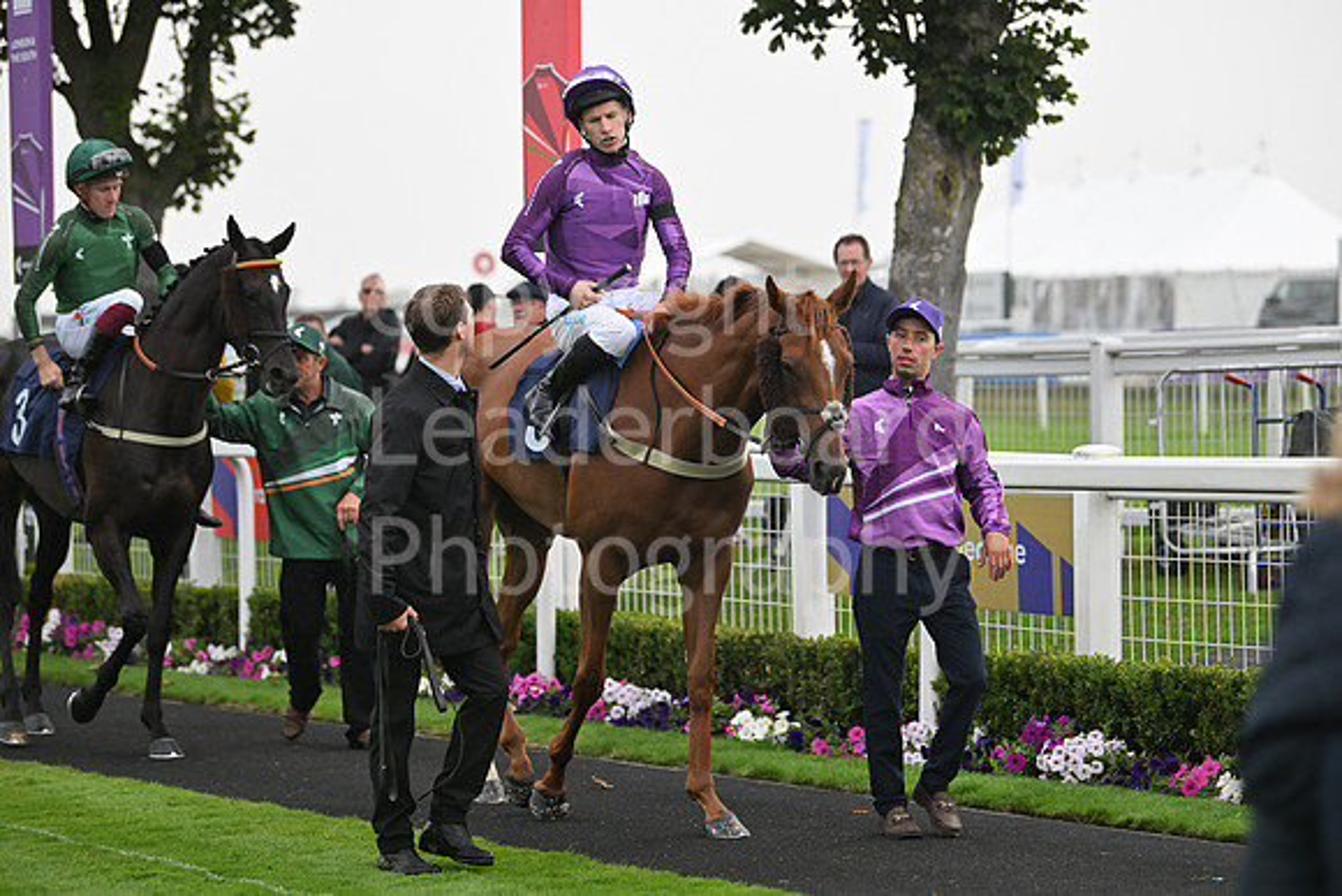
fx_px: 4474
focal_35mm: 120
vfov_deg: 11.4
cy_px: 448
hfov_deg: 17.1
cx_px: 671
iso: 1000
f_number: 3.5
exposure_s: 1/1250
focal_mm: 120
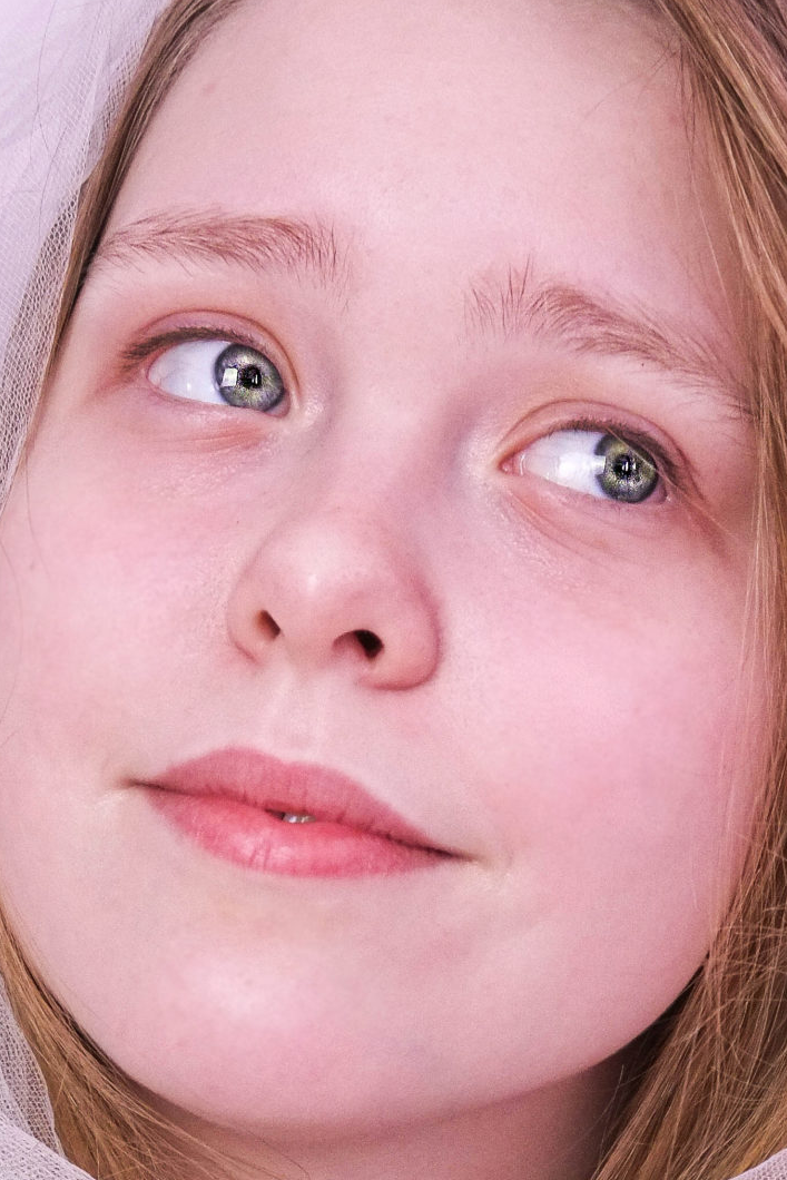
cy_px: 1020
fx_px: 4196
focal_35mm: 128
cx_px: 484
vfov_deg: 15.8
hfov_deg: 10.7
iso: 2500
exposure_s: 1/125
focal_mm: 35
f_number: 9
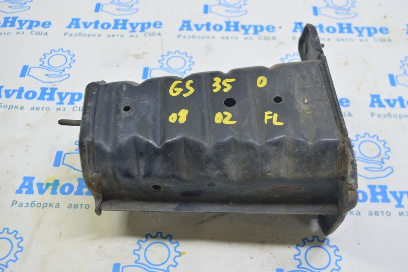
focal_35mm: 44
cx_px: 204
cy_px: 136
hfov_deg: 45.0
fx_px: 493
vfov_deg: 30.8
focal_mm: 29
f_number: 5.6
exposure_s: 1/20
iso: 400
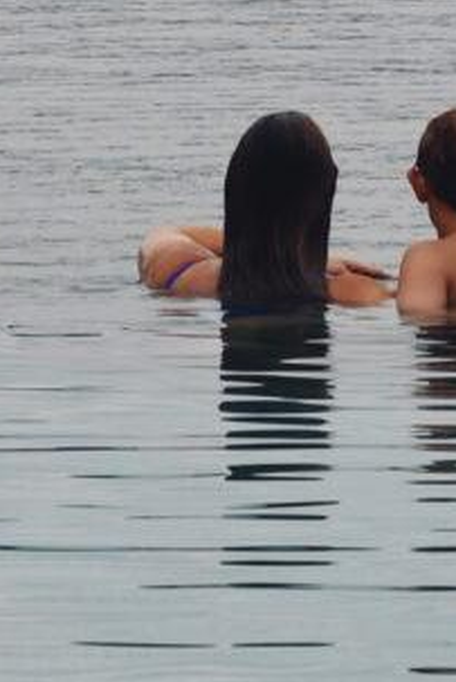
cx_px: 573
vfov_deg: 4.6
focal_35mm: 444
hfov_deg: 3.1
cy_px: -841
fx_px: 8426
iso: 100
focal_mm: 50
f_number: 9
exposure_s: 1/320
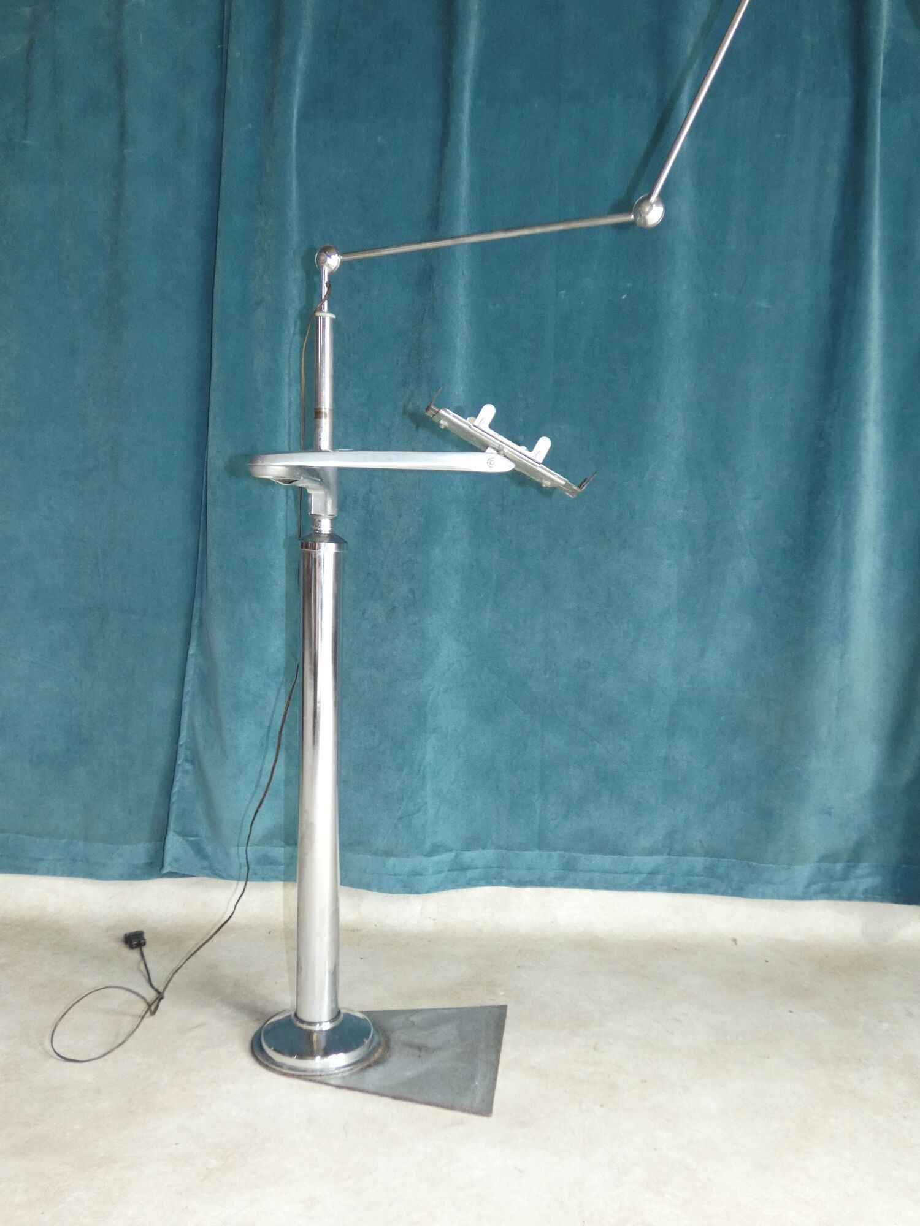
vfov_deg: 58.4
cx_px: 460
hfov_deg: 45.4
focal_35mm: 31
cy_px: 613
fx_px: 1099
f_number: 3.3
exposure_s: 1/60
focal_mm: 5.5
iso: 400
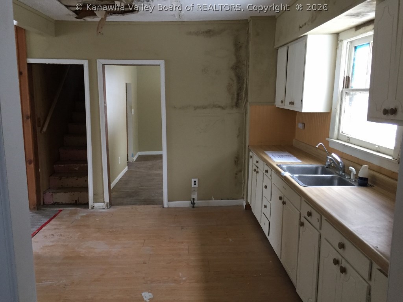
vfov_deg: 48.2
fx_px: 338
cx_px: 202
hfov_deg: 61.7
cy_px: 151
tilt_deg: -7.3
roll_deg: -1.0
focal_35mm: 29
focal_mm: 4.15
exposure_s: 1/30
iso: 125
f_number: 2.2
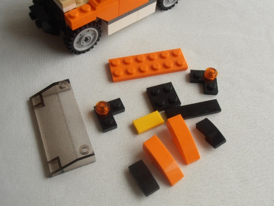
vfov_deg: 38.7
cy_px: 103
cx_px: 137
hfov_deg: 50.1
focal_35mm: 37
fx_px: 293
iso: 100
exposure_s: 1/40
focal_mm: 6.61
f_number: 3.9
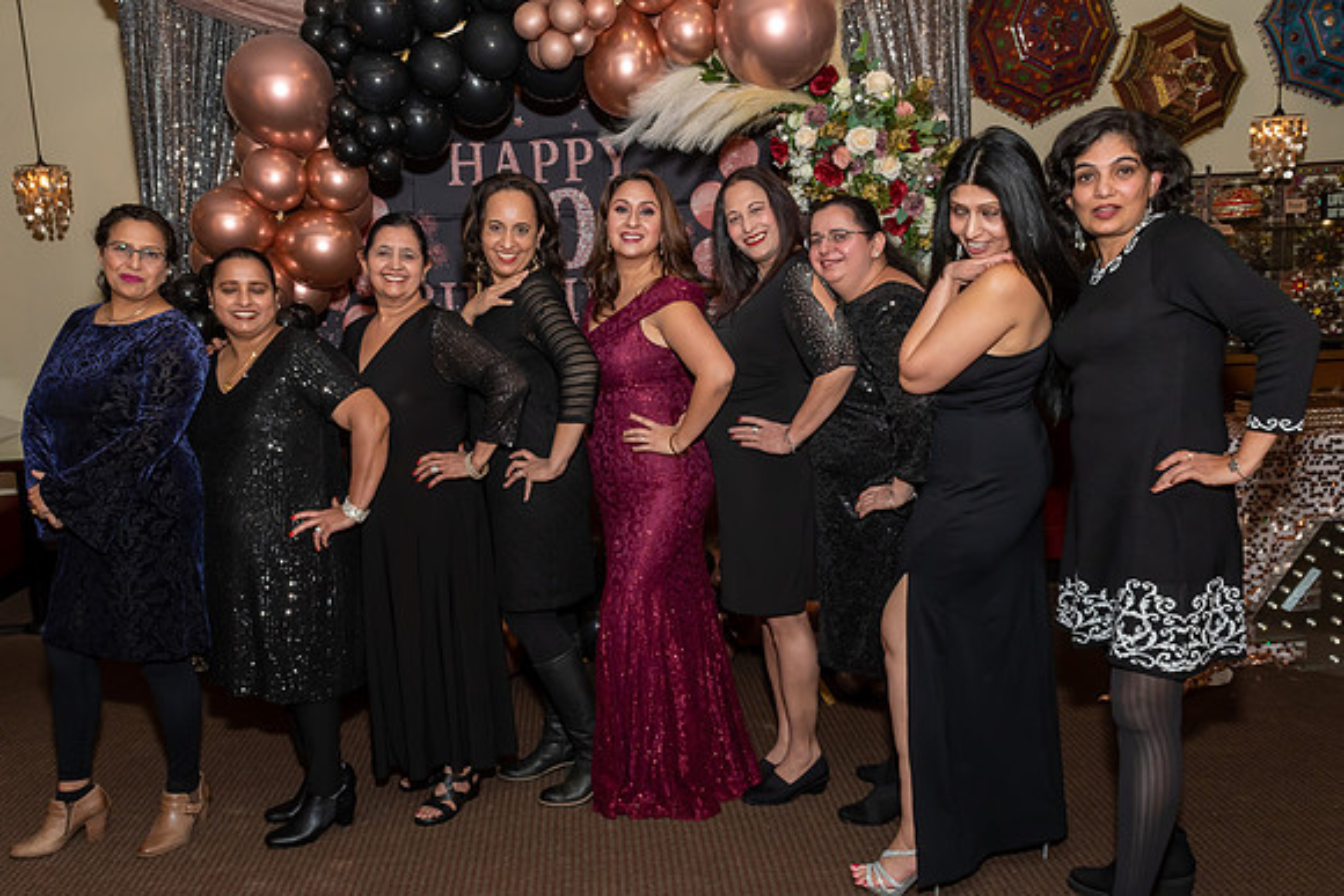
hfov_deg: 61.1
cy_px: 473
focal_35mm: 30
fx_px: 1137
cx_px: 639
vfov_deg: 43.0
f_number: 9
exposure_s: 1/250
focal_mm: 17
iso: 640
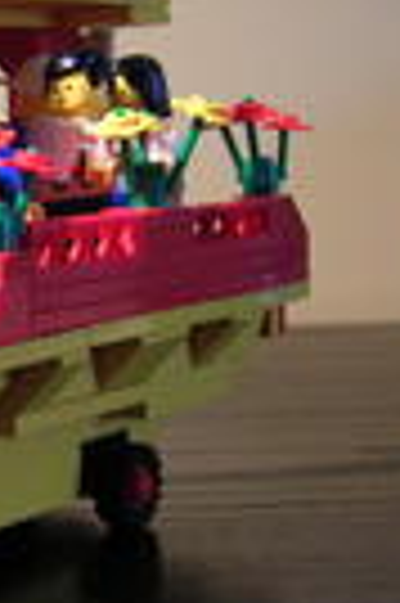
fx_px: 1587
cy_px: 304
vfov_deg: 21.5
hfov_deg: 13.3
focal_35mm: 95
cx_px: -243
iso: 50
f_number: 2.9
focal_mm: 5.7
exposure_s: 1/6.5
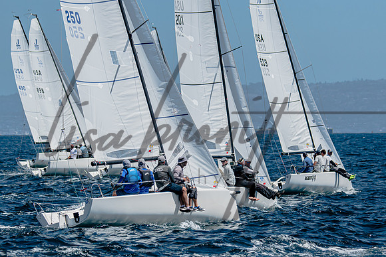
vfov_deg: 4.5
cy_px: 145
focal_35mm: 308
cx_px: 224
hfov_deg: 6.7
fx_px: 3308
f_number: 5
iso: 200
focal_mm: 175
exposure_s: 1/2000
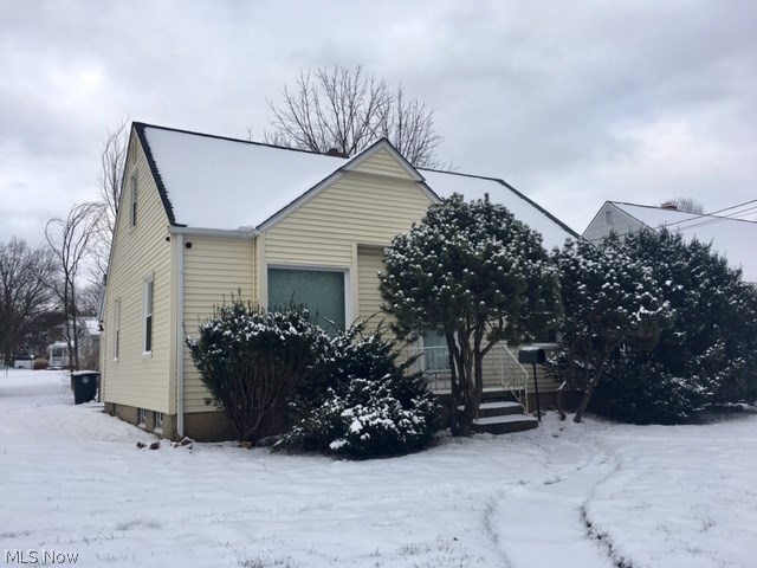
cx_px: 378
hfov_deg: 61.7
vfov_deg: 48.2
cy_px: 284
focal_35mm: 29
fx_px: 634
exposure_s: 1/195
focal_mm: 4.15
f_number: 2.2
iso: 25
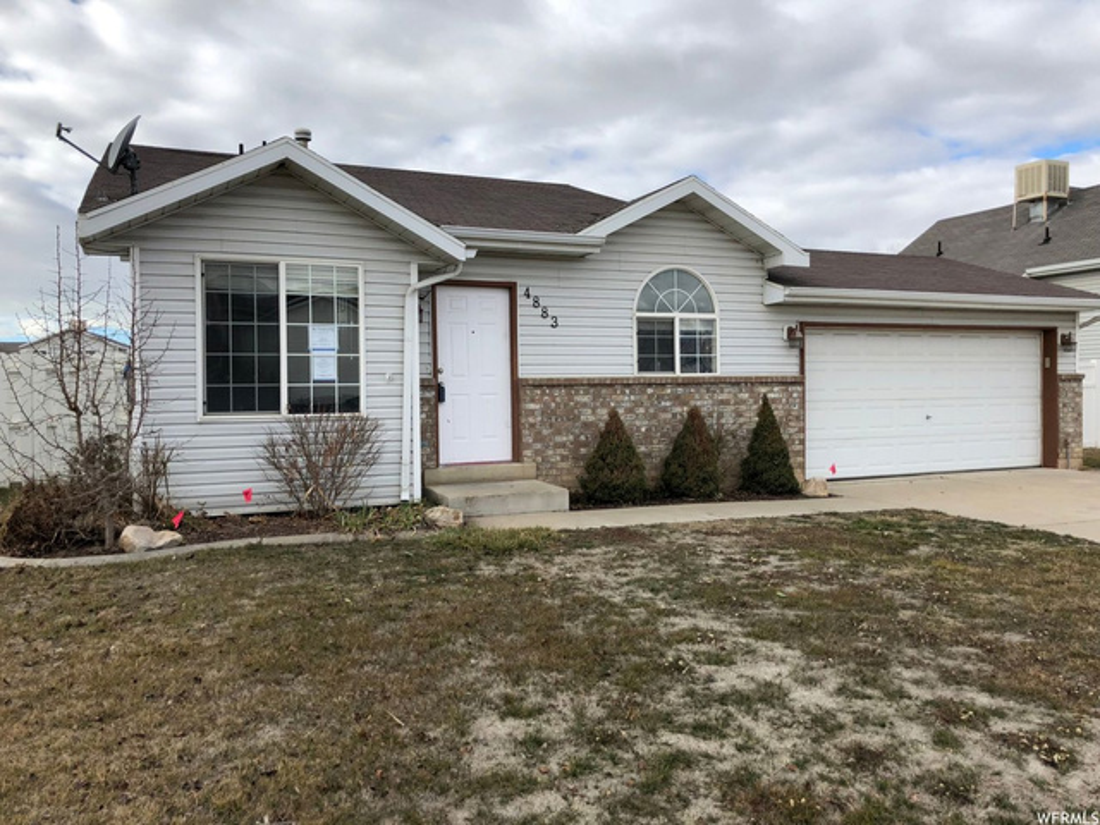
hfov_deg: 63.4
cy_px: 412
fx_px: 890
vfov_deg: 49.7
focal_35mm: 28
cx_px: 550
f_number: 1.8
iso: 20
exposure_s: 1/1517
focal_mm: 4
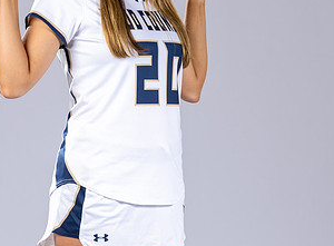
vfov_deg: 5.9
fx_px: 2406
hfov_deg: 7.9
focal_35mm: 251
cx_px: 134
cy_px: 131
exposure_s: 1/200
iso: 250
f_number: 6.3
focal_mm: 87
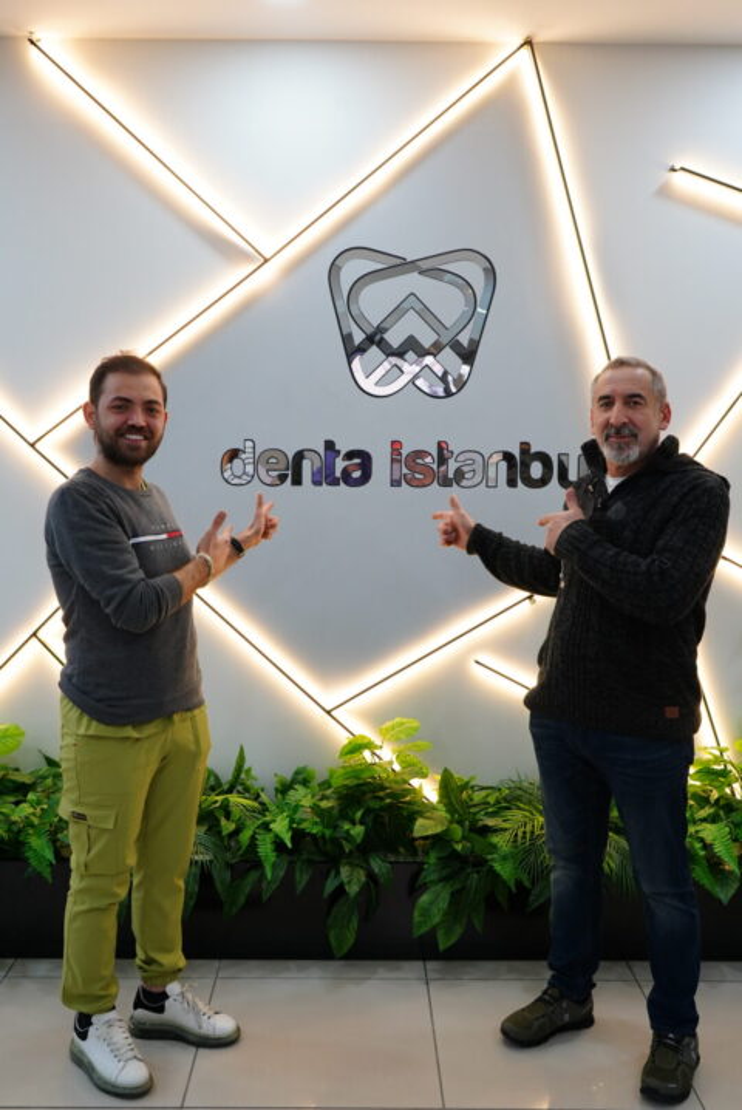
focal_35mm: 33
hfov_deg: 40.0
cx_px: 371
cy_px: 555
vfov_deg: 57.2
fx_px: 1018
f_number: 5.6
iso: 2000
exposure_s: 1/100
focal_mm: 33
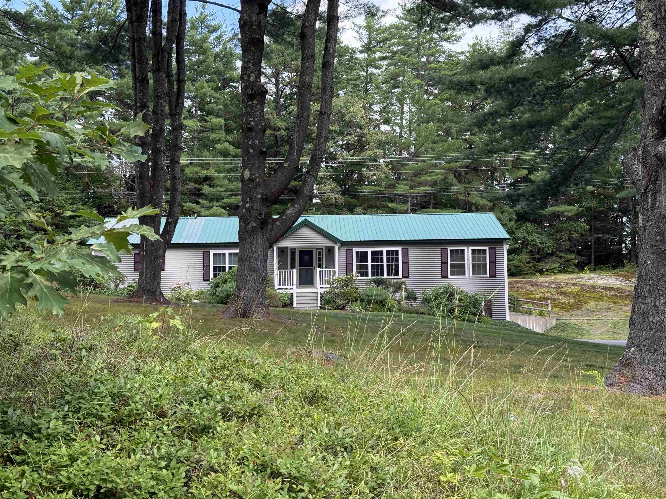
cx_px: 333
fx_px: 924
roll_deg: +0.1
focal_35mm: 48
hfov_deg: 39.7
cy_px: 250
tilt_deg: +4.6
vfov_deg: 30.3
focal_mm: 6.76
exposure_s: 1/519
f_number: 1.78
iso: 100
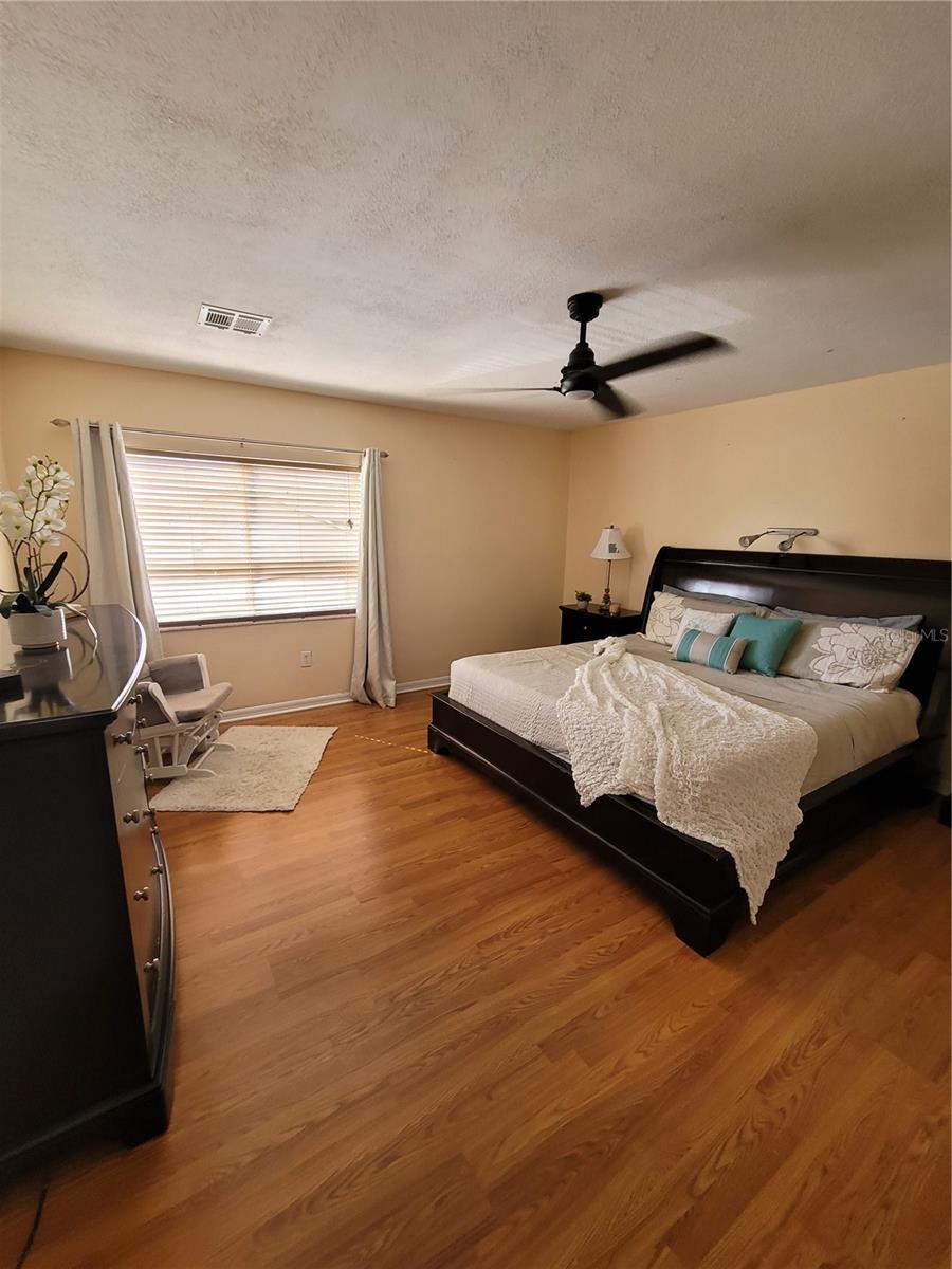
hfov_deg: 89.9
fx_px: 477
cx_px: 476
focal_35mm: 13
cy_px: 634
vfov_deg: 106.2
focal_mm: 2.2
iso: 125
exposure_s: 1/60
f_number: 2.2
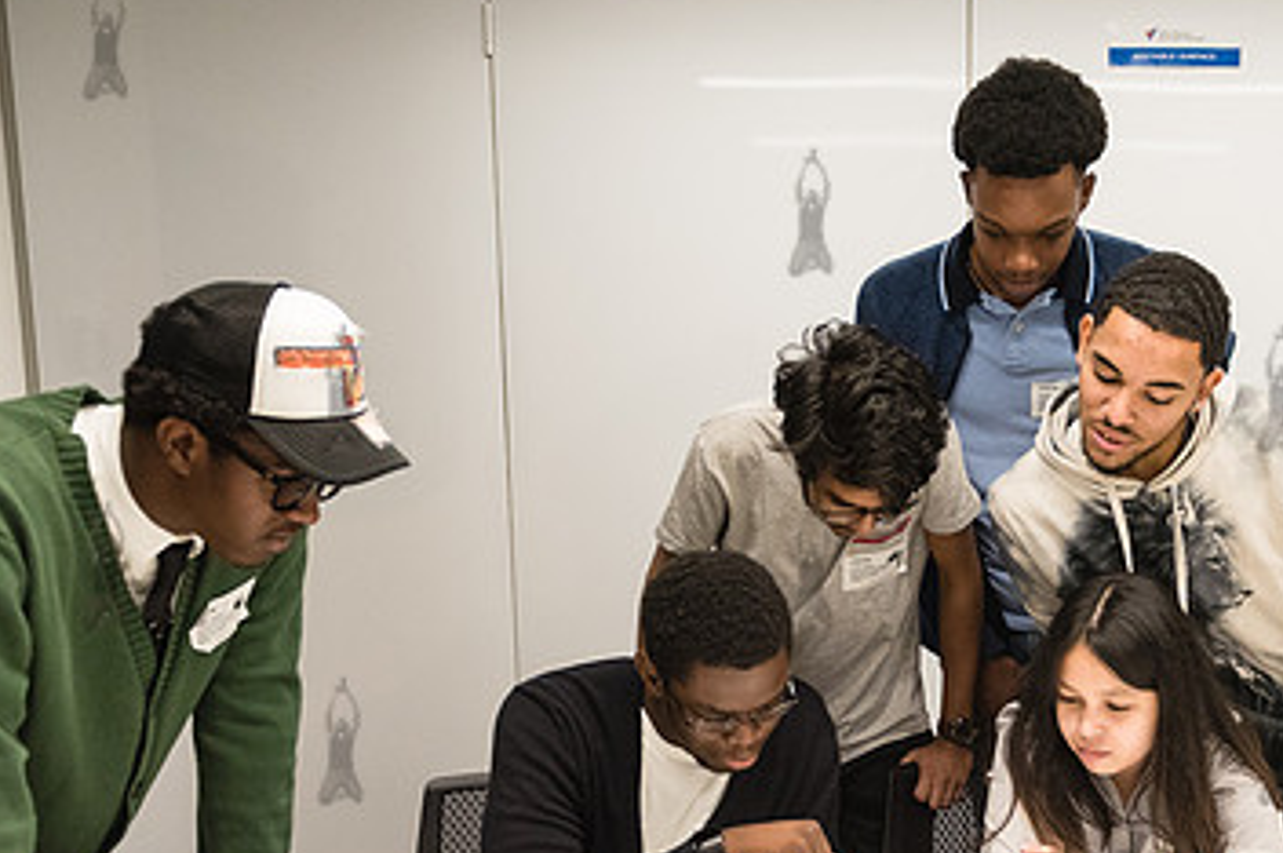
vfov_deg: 29.5
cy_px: 608
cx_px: 925
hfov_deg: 42.6
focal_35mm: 45
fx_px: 1602
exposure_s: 1/200
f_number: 2.8
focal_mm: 24
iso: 1600
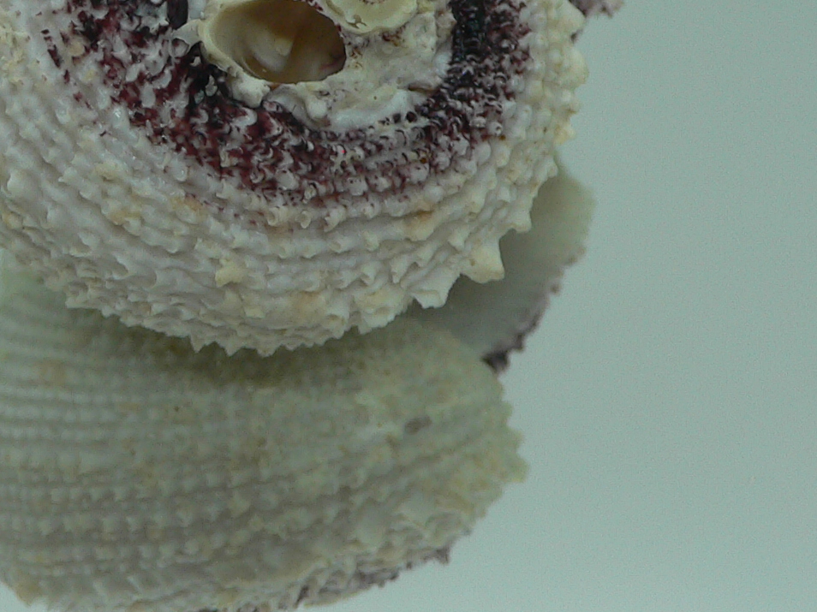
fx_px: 1746
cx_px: 247
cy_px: 24
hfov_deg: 26.1
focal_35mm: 74
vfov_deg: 19.4
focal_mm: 4.6
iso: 80
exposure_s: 1/60
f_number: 2.8
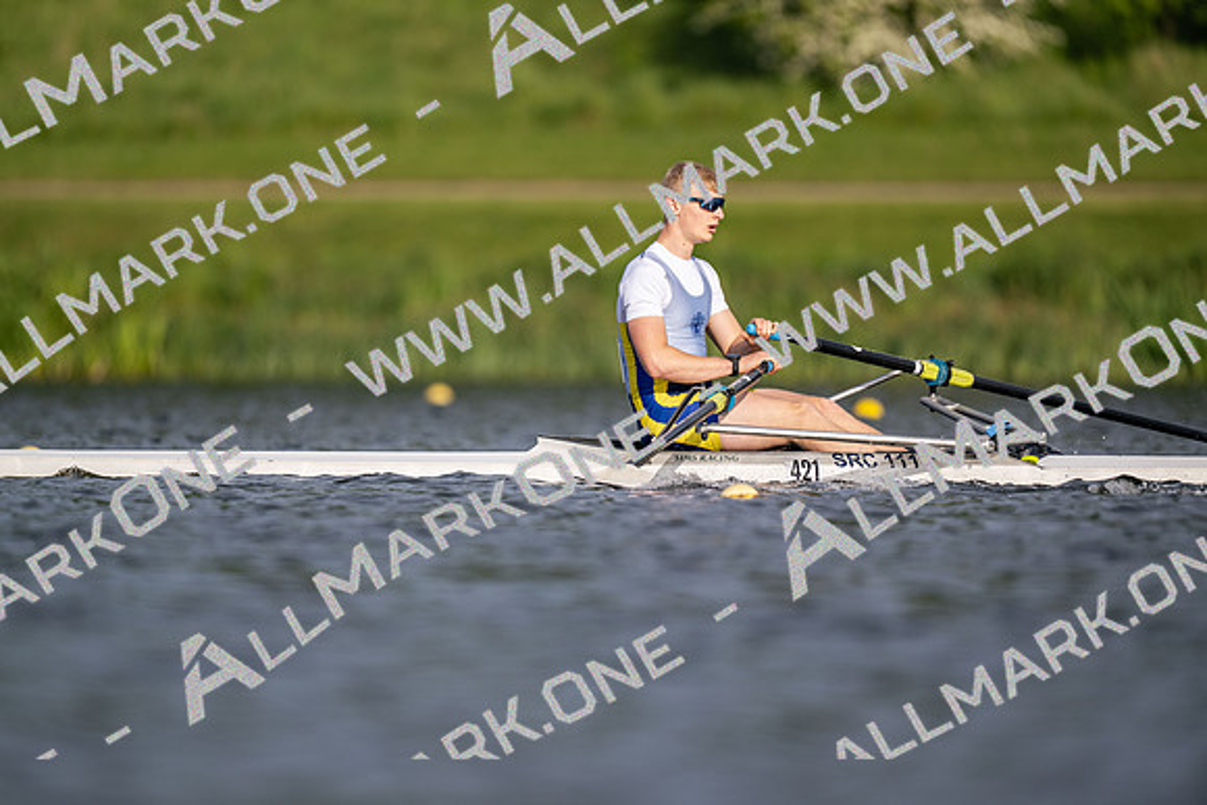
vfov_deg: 2.3
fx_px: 20120
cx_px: 604
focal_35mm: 600
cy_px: 402
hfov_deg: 3.4
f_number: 4
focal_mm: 600
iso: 200
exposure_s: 1/2500
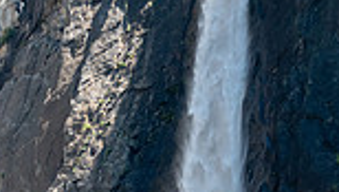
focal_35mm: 208
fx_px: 1872
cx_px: 139
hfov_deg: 10.3
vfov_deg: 5.8
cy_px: 263
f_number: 3.5
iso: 250
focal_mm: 24.79
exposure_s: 1/500
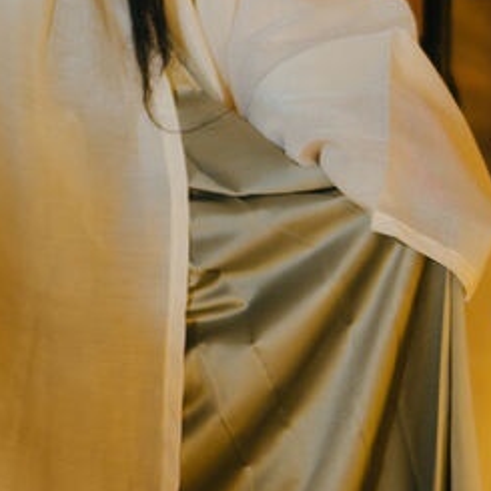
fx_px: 5007
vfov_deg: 5.6
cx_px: 74
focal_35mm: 312
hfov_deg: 5.6
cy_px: -78
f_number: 1.8
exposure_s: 1/125
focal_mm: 50
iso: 100
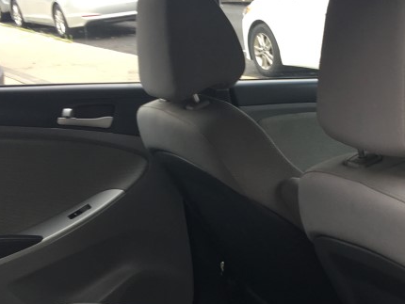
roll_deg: +2.9
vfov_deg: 21.3
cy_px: 194
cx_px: 322
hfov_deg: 27.6
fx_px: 808
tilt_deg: -14.7
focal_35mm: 69
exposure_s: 1/132
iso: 25
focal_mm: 4.15
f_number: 2.2
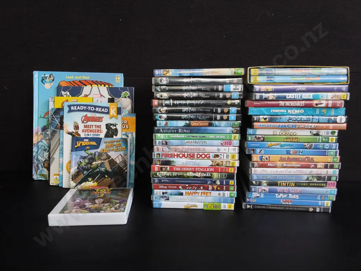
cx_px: 180
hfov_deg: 65.3
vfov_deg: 51.4
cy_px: 136
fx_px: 282
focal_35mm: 27
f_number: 2
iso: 64
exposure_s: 1/120
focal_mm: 2.87
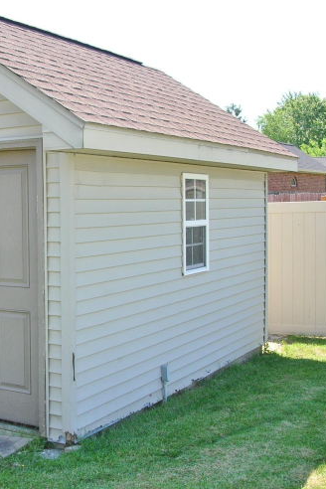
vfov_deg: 38.9
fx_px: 693
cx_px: 46
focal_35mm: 51
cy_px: 244
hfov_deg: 25.8
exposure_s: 1/160
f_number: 3.7
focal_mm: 6
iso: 50
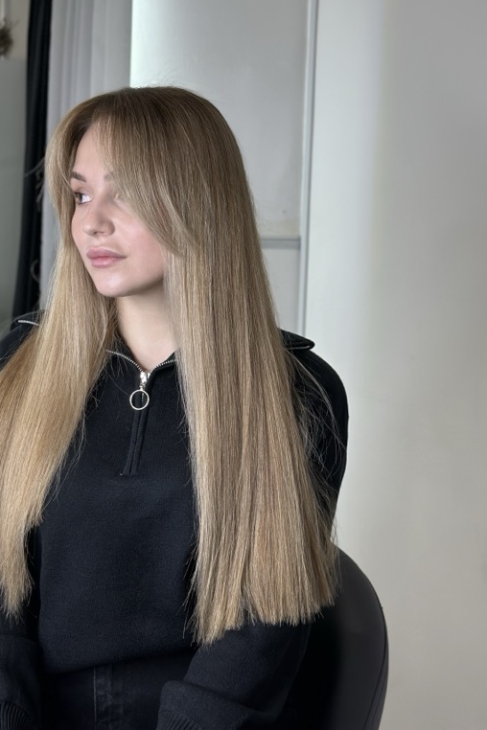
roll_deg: -2.2
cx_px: 180
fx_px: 1197
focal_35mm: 59
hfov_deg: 22.9
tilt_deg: -4.7
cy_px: 335
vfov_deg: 33.9
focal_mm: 6.86
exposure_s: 1/125
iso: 64
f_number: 1.78
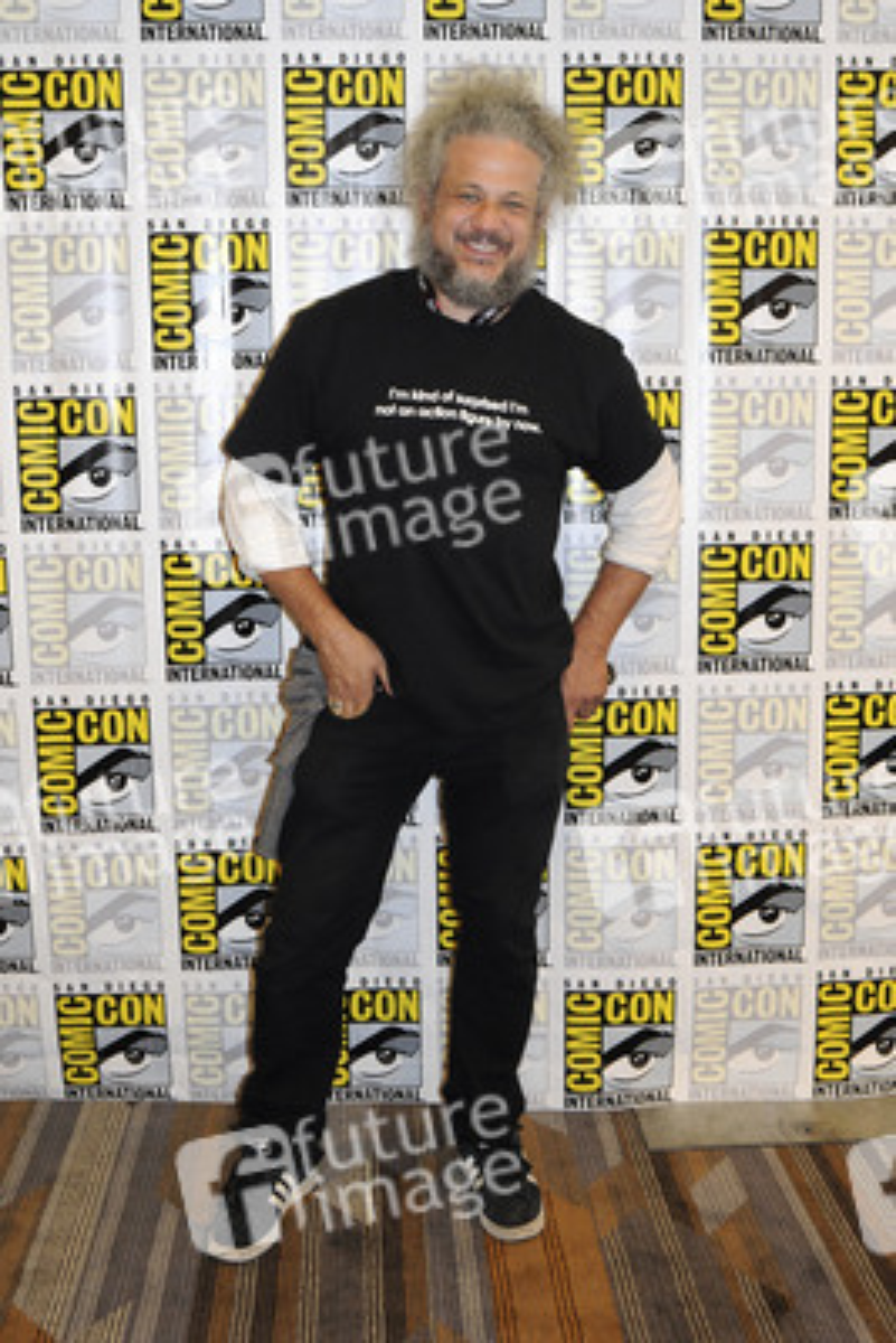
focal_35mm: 36
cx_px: 448
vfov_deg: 53.1
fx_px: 1343
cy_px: 672
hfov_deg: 36.9
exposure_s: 1/60
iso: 1000
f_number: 4.5
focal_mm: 24
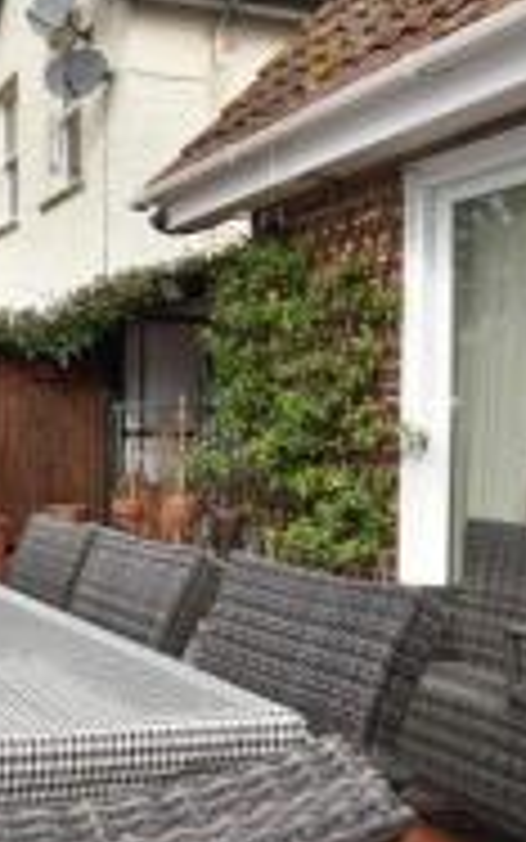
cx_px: -81
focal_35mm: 39
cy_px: 462
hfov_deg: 29.0
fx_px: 894
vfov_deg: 50.3
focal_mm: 10
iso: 125
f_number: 8
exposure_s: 1/125
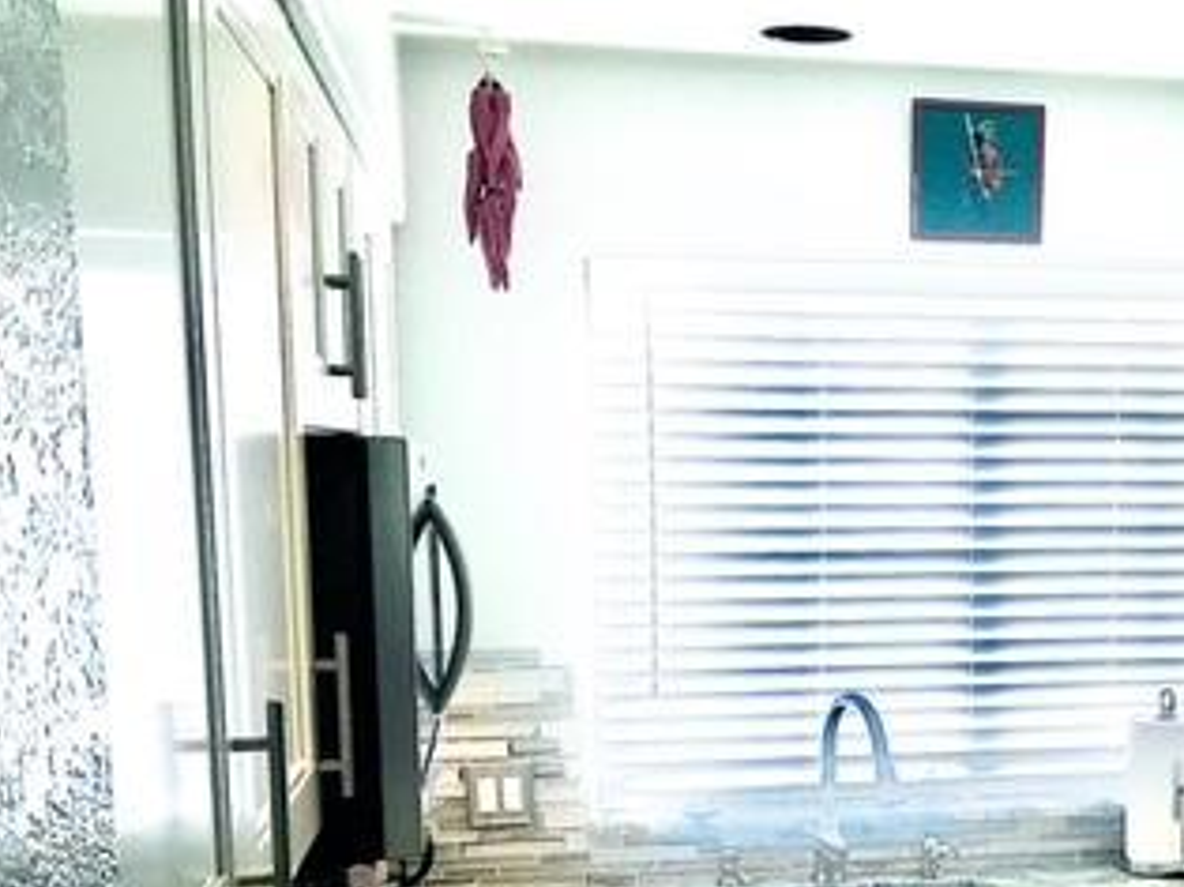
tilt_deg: -7.6
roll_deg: -1.2
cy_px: 774
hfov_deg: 31.3
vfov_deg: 24.2
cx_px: 1045
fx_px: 2017
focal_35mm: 59
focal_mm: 4.15
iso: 32
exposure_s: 1/120
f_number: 2.2
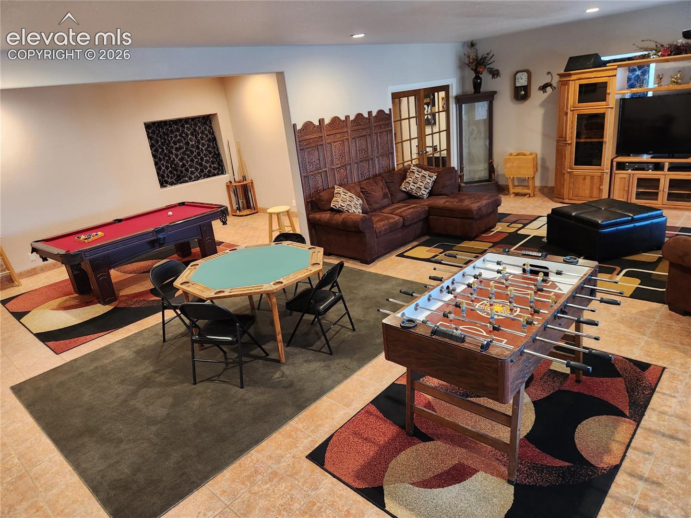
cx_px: 346
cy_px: 259
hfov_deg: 73.9
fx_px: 459
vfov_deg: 58.9
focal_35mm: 23
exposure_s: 1/60
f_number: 1.8
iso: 500
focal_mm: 5.4
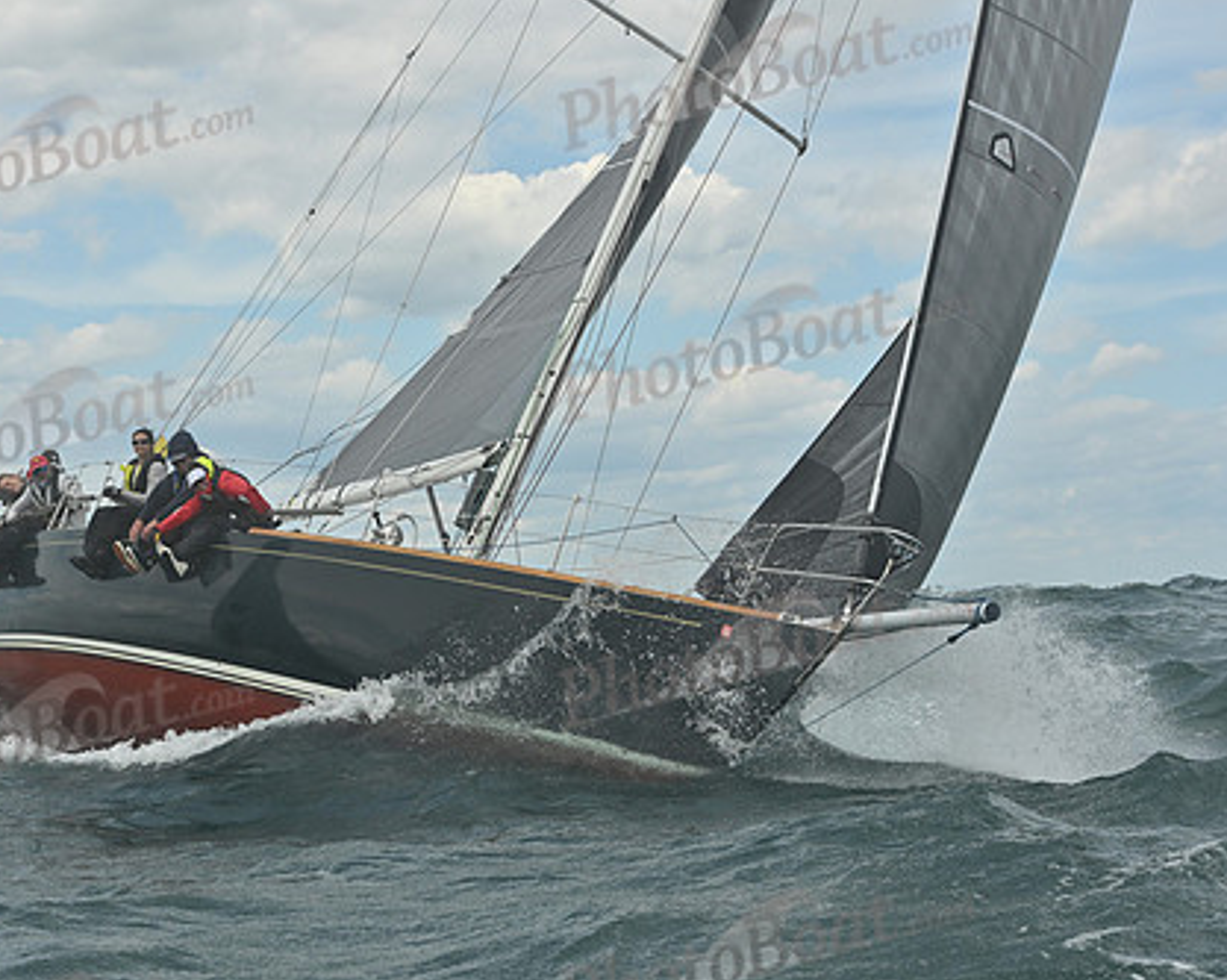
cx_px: 409
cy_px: 540
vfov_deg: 15.7
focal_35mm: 98
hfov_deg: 19.5
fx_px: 3556
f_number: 9
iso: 320
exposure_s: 1/1250
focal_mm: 75
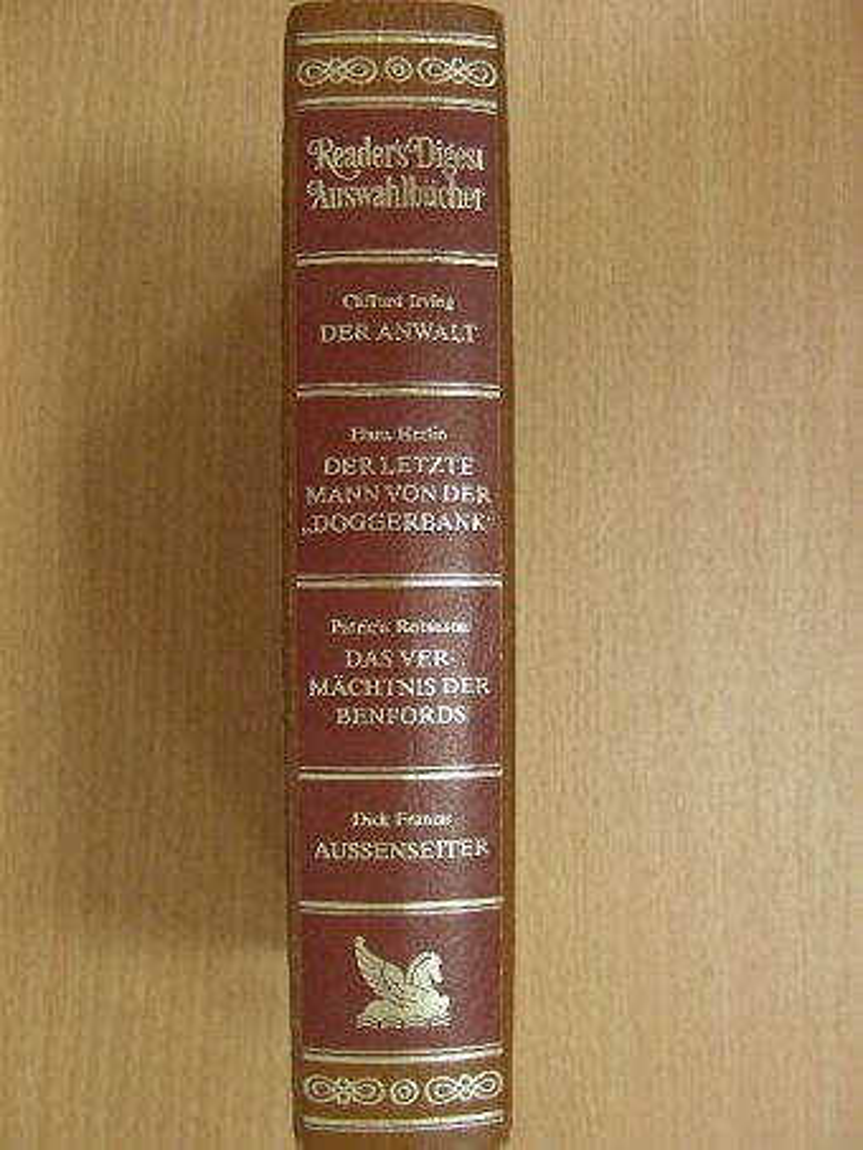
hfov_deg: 35.2
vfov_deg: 45.8
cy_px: 575
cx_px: 432
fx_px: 1362
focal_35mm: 41
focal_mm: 6.8
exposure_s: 1/16.1
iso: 200
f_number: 3.5
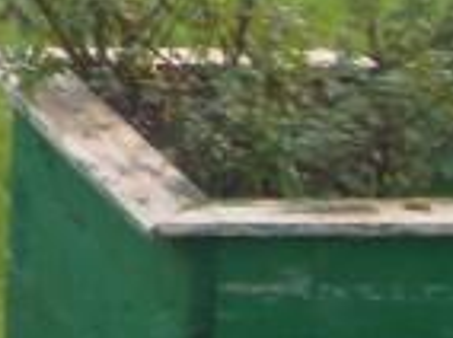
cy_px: -338
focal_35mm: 253
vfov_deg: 5.7
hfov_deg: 7.2
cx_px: -794
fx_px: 3305
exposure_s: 1/50
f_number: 3.4
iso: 64
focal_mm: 6.5
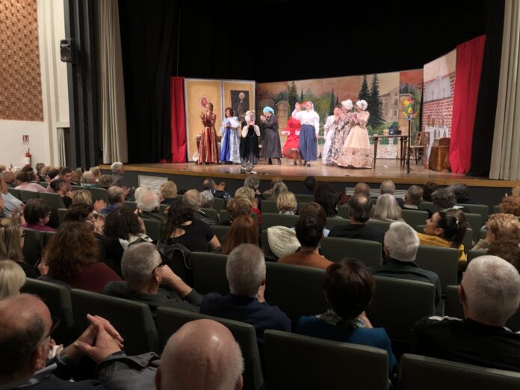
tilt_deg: -7.9
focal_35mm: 28
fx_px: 421
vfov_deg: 49.7
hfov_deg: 63.4
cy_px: 195
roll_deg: +0.7
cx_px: 260
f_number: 1.8
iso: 320
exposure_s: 1/33
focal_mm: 4
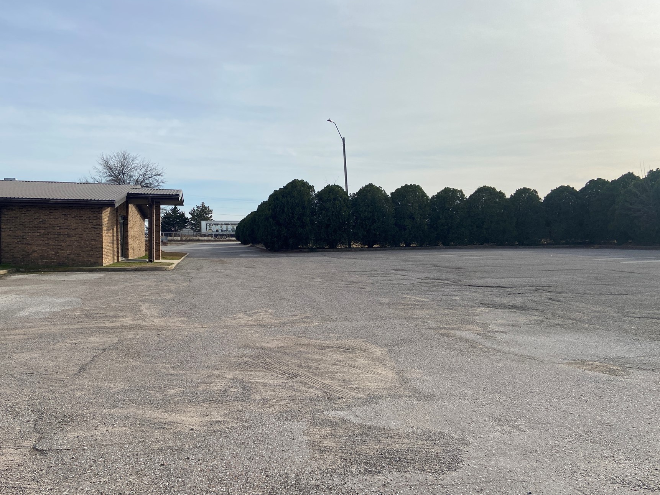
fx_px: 553
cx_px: 294
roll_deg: -0.7
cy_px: 273
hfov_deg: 61.5
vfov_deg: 48.2
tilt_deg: -5.3
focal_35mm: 29
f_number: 1.8
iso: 32
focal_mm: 4.25
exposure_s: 1/5025
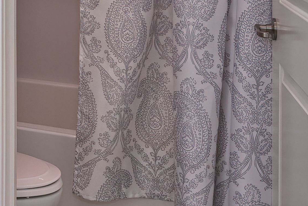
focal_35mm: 75
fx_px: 642
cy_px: -58
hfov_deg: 21.6
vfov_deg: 17.2
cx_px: -181
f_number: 5
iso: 640
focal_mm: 14
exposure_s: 1/100
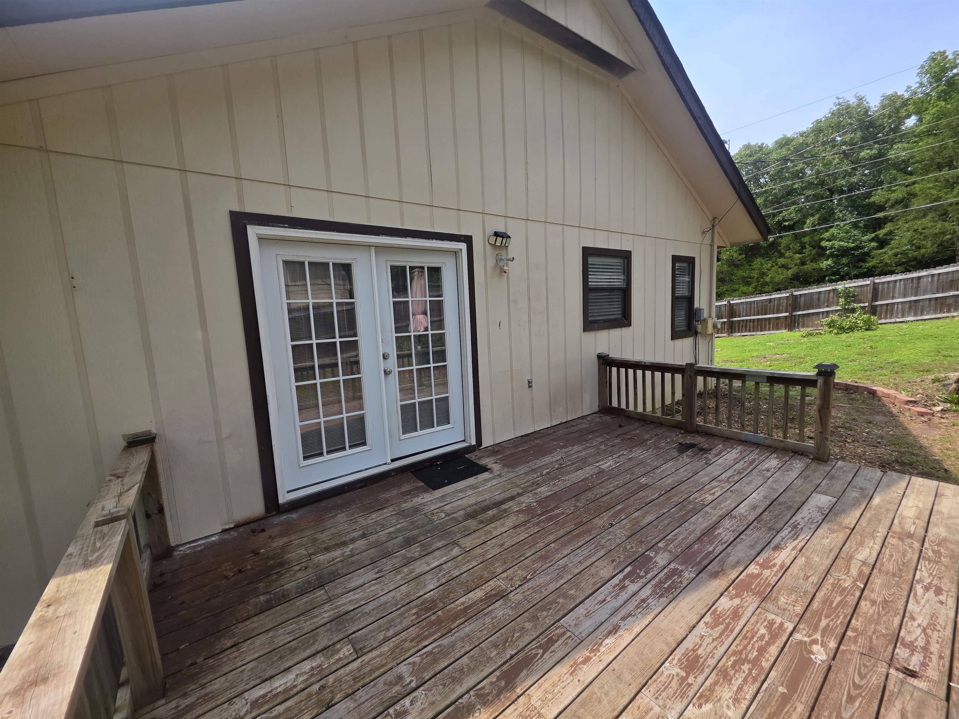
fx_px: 360
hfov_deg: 106.2
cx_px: 480
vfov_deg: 89.9
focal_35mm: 13
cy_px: 360
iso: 80
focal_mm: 2.2
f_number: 1.9
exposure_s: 1/2000
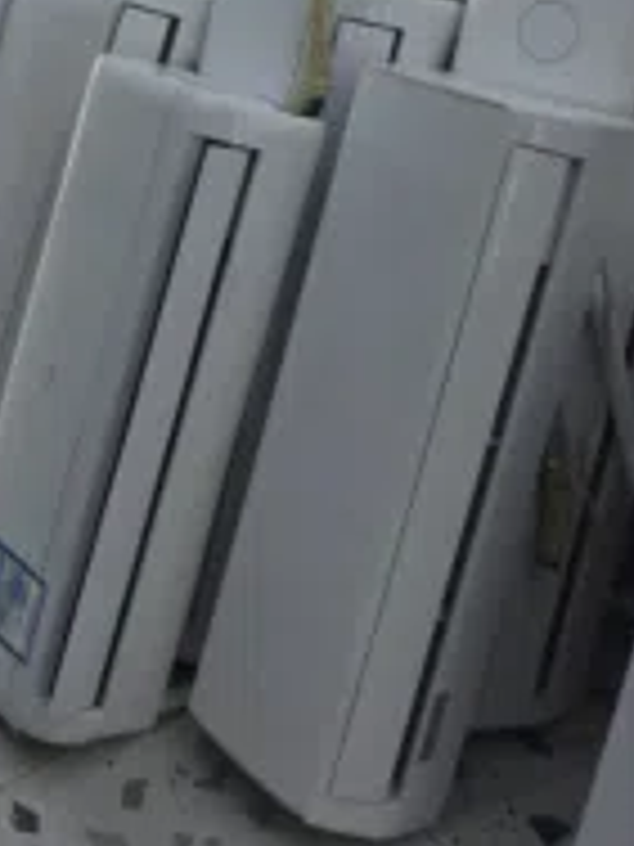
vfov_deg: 35.6
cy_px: 22
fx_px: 1197
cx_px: 4
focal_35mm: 49
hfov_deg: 28.0
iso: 12
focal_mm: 6.3
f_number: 1.7
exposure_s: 1/147
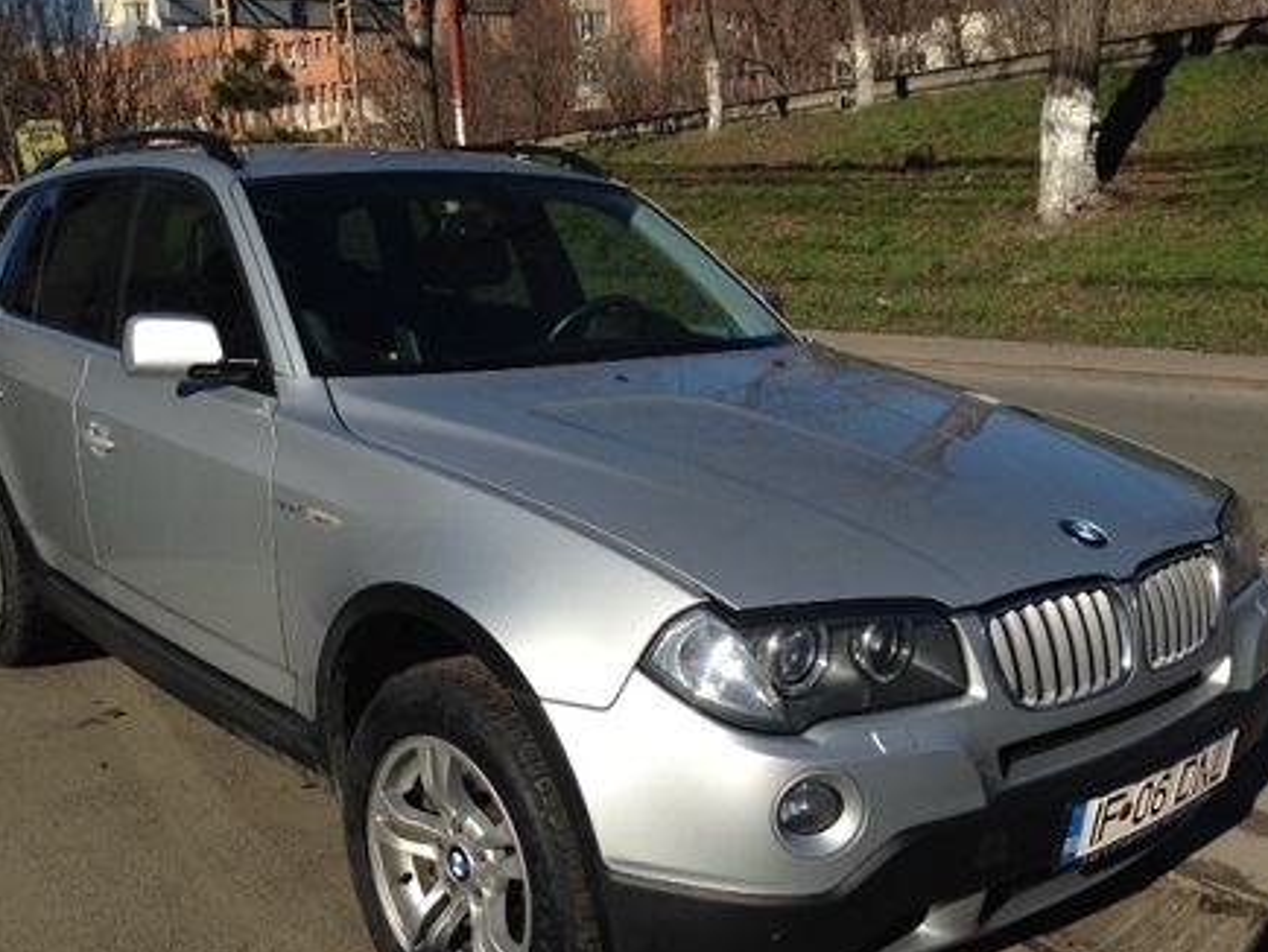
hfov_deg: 48.9
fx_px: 1393
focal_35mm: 38
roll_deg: +1.4
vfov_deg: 37.7
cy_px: 533
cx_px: 587
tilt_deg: -15.7
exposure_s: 1/2358
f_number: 2.4
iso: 50
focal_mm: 4.12
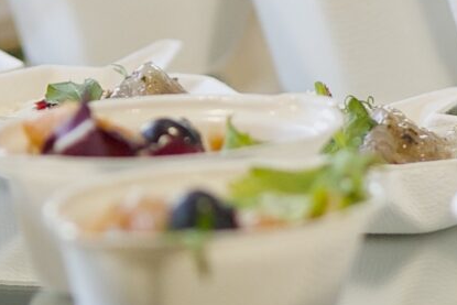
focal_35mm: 784
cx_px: 50
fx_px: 9955
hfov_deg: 2.6
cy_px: -220
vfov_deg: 1.8
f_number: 2.2
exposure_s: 1/250
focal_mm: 85
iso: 400
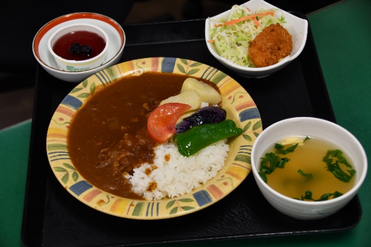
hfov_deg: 27.0
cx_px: 186
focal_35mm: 75
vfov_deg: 18.2
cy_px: 124
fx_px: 773
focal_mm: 50
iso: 640
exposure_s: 1/100
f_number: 4.8
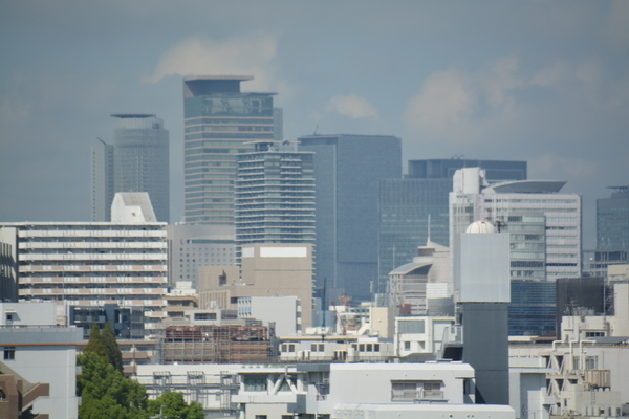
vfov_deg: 3.7
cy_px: 210
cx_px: 314
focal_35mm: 375
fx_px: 6552
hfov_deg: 5.5
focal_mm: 250
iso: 200
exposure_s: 1/800
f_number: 6.3
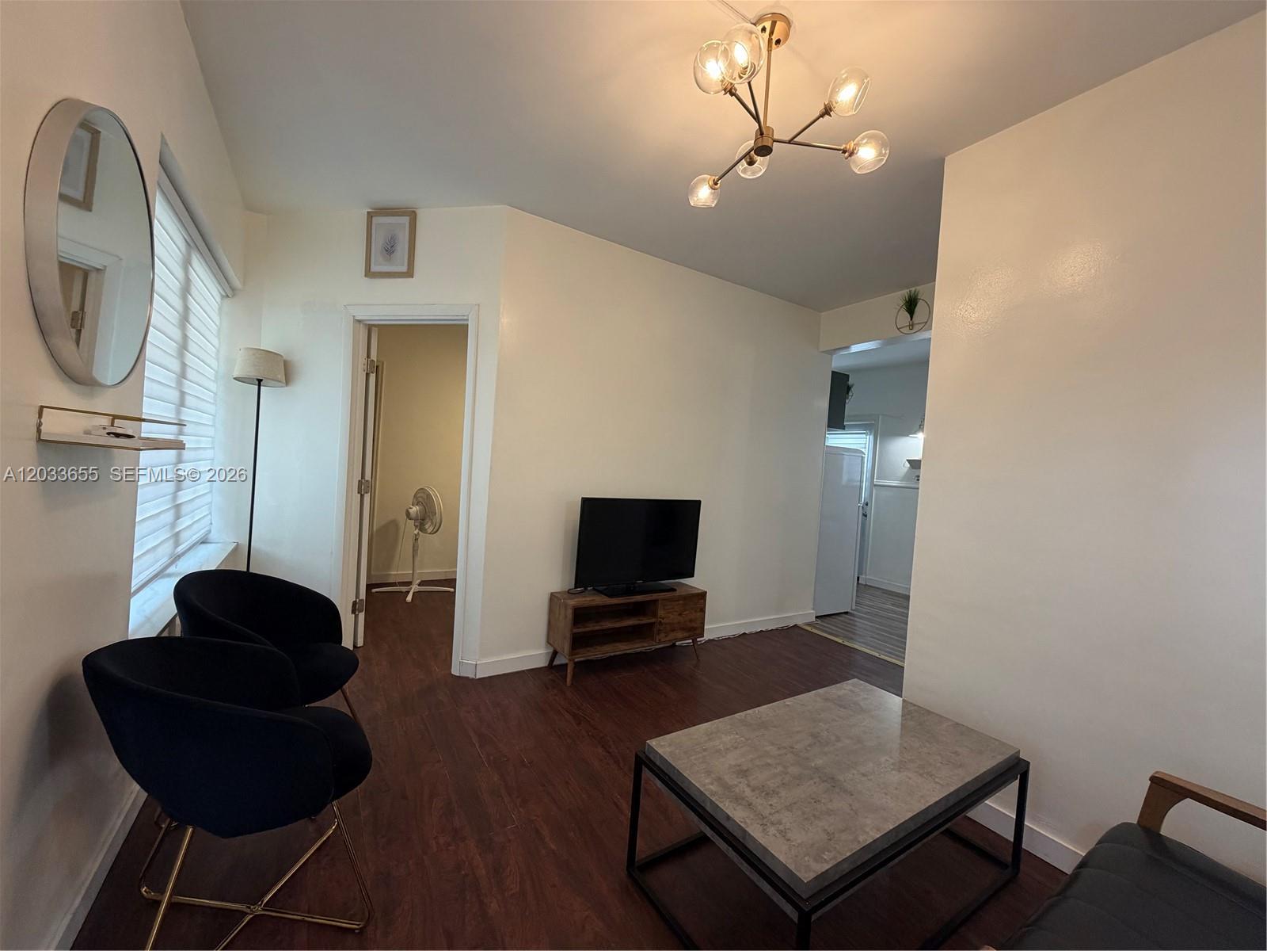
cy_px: 476
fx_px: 512
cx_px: 634
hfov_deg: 102.1
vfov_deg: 85.7
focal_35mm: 14
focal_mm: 2.22
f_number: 2.2
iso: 250
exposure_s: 1/120
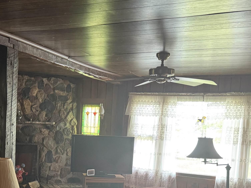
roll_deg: -2.4
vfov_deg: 28.6
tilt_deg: -8.3
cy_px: 165
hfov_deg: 38.0
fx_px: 355
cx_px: 64
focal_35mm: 49
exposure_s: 1/60
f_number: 1.78
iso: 400
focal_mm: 6.76
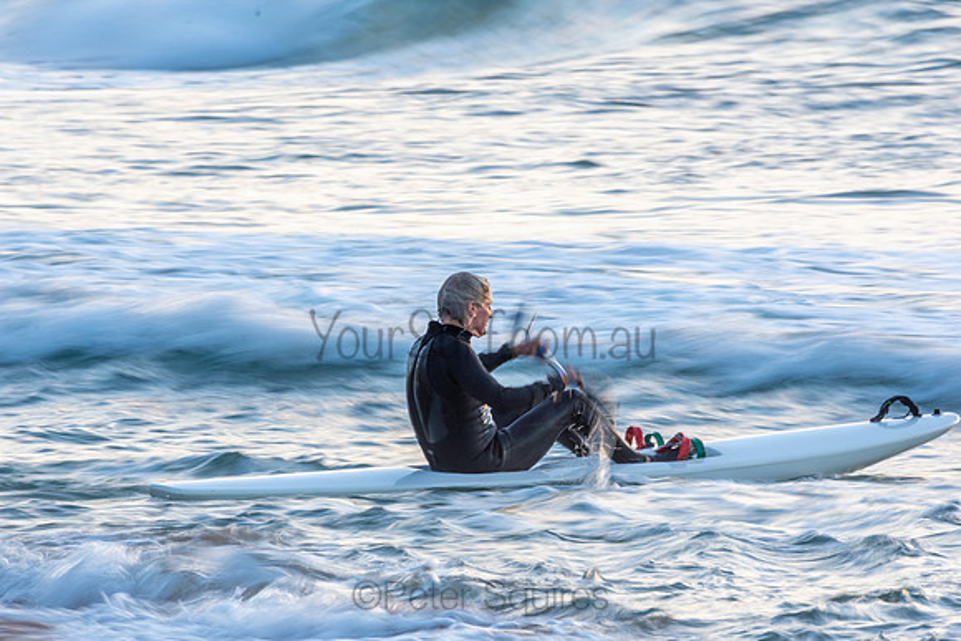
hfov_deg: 2.7
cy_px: 320
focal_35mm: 750
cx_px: 480
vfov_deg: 1.8
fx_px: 20025
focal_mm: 500
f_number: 16
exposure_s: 1/15
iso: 100
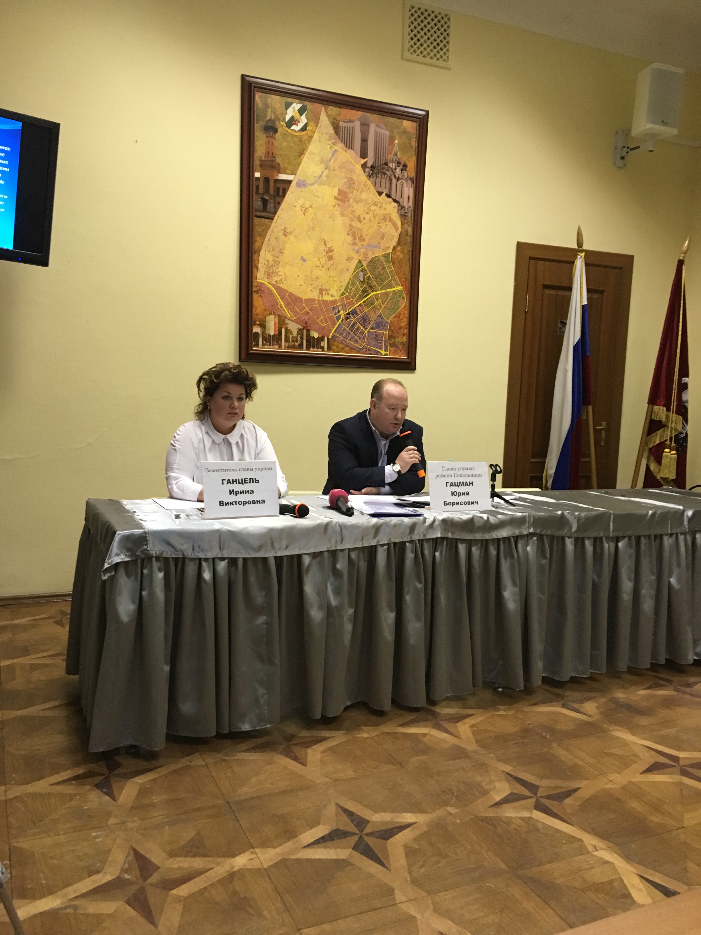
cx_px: 350
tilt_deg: -5.7
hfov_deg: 48.2
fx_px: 783
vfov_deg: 61.7
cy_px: 468
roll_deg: -2.2
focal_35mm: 29
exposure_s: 1/33
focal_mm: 4.15
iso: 160
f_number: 2.2
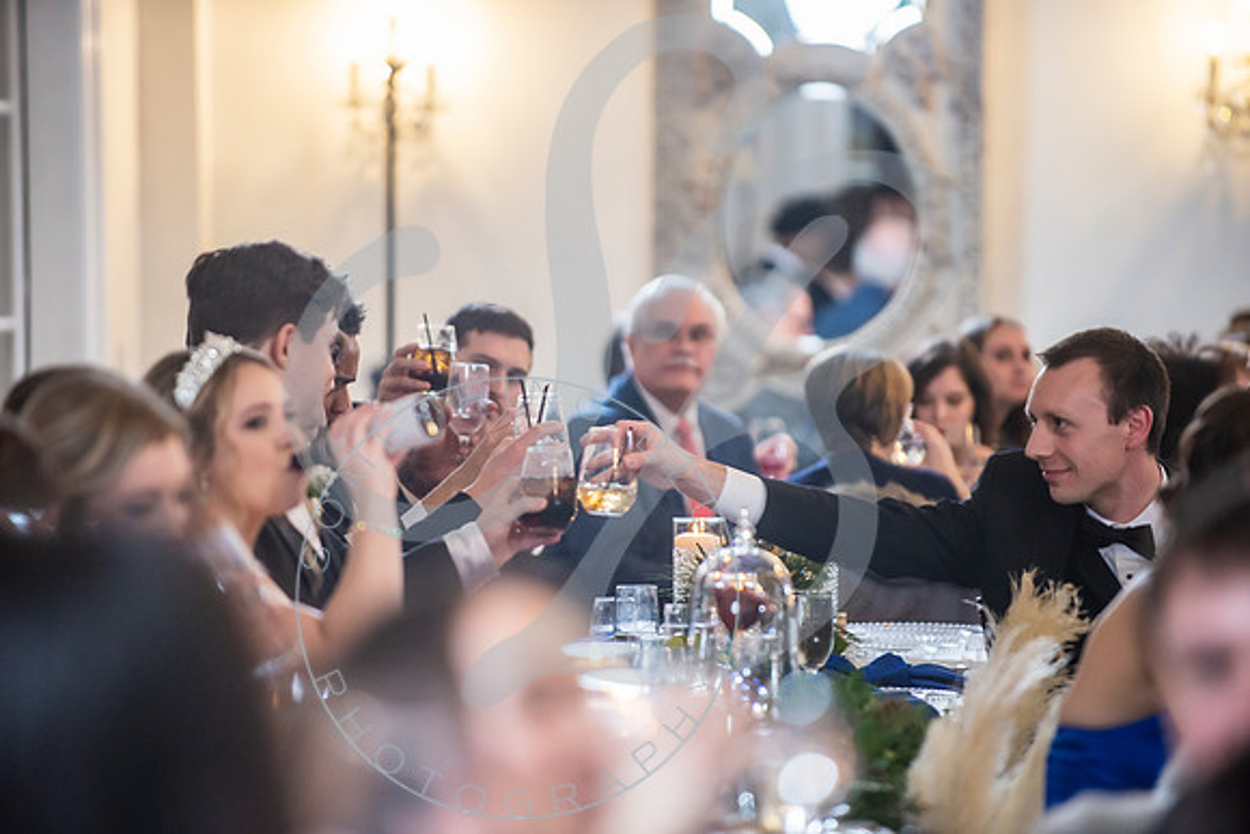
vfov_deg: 6.6
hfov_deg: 9.8
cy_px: 418
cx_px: 608
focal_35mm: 210
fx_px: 7282
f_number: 2.8
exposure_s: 1/200
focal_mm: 200
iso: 1600
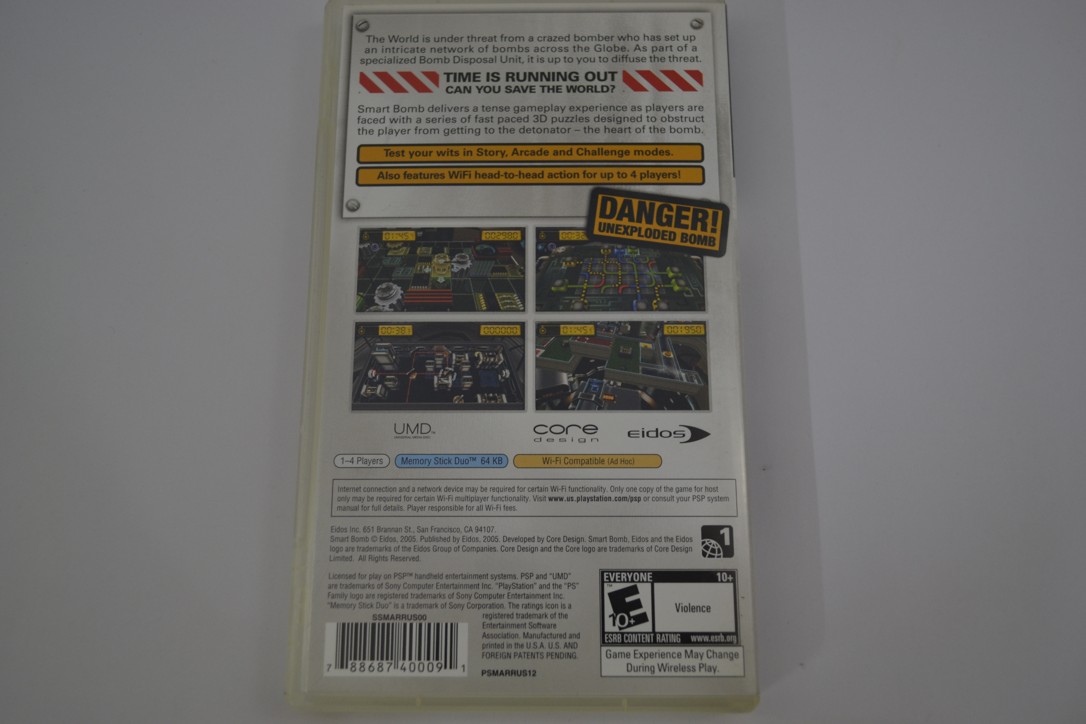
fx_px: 995
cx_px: 543
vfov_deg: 40.0
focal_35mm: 33
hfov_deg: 57.2
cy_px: 362
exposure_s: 1/30
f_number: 4
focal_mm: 22
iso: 400
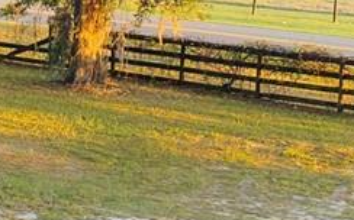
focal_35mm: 167
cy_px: 10
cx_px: -287
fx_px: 1610
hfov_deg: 11.6
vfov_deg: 7.8
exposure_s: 1/240
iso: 400
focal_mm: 8.67
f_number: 1.8
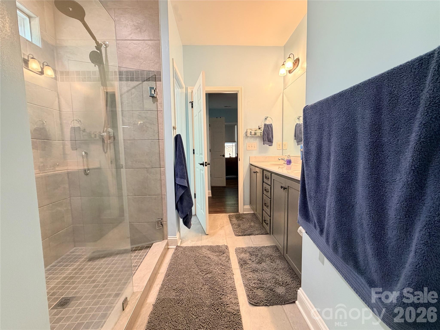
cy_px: 165
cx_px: 220
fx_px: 178
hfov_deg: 102.1
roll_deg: +1.4
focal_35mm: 14
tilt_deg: -5.9
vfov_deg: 85.7
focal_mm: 2.22
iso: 400
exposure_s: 1/60
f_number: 2.2
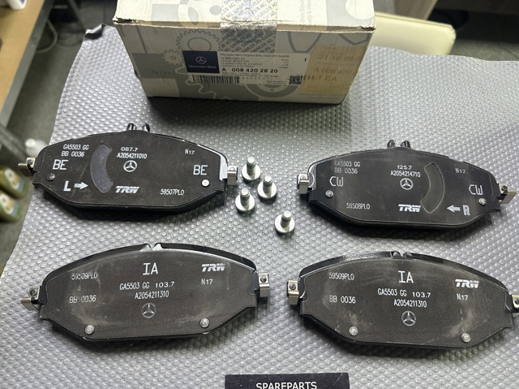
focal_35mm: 24
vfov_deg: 56.8
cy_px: 194
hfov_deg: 71.6
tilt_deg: -68.2
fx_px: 360
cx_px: 260
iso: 250
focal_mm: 6.86
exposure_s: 1/60
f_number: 1.78
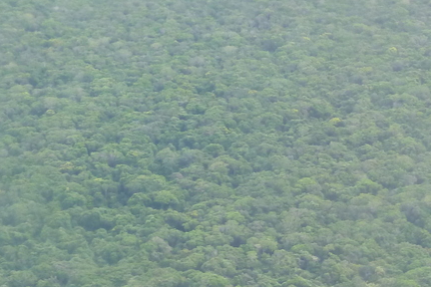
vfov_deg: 8.6
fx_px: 1903
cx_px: 501
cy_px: 246
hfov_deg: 12.6
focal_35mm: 159
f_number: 3.9
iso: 160
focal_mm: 9.1
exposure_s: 1/125
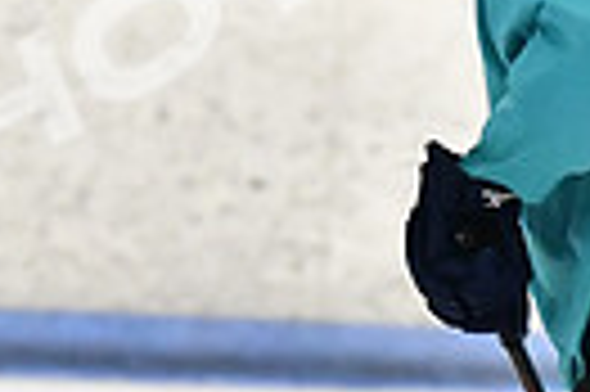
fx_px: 16368
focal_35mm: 1000
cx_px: -509
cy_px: 372
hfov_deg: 2.1
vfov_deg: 1.4
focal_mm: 150
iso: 8000
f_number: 2.8
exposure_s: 1/1600
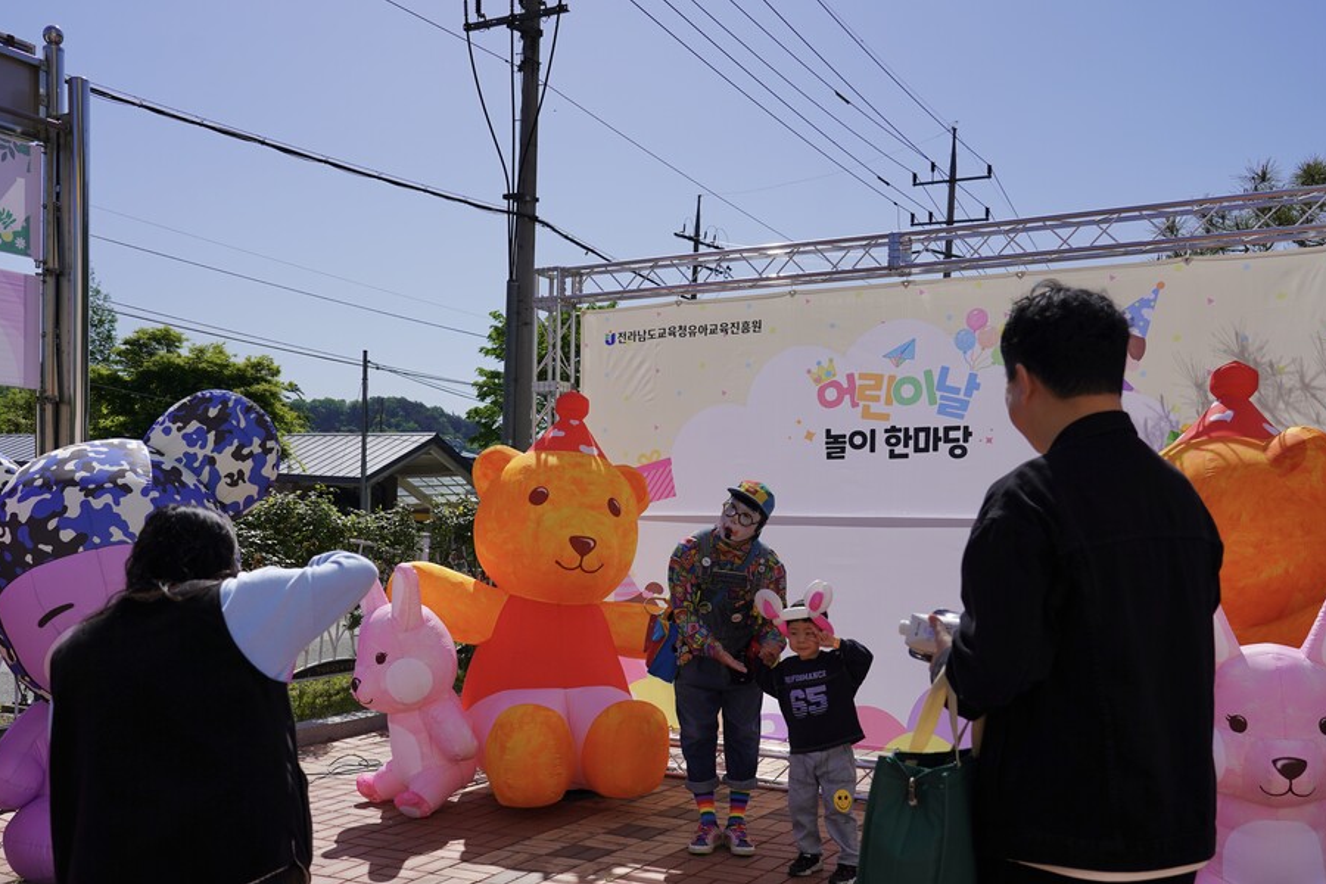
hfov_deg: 58.7
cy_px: 436
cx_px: 628
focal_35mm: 32
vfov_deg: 41.1
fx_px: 1179
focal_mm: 30
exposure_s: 1/1600
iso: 100
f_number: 5
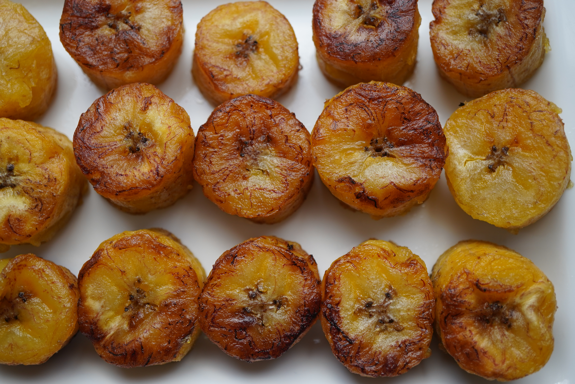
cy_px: 192
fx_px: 719
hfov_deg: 43.6
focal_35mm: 45
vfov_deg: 29.9
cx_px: 288
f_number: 4
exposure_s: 1/160
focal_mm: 30
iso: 250
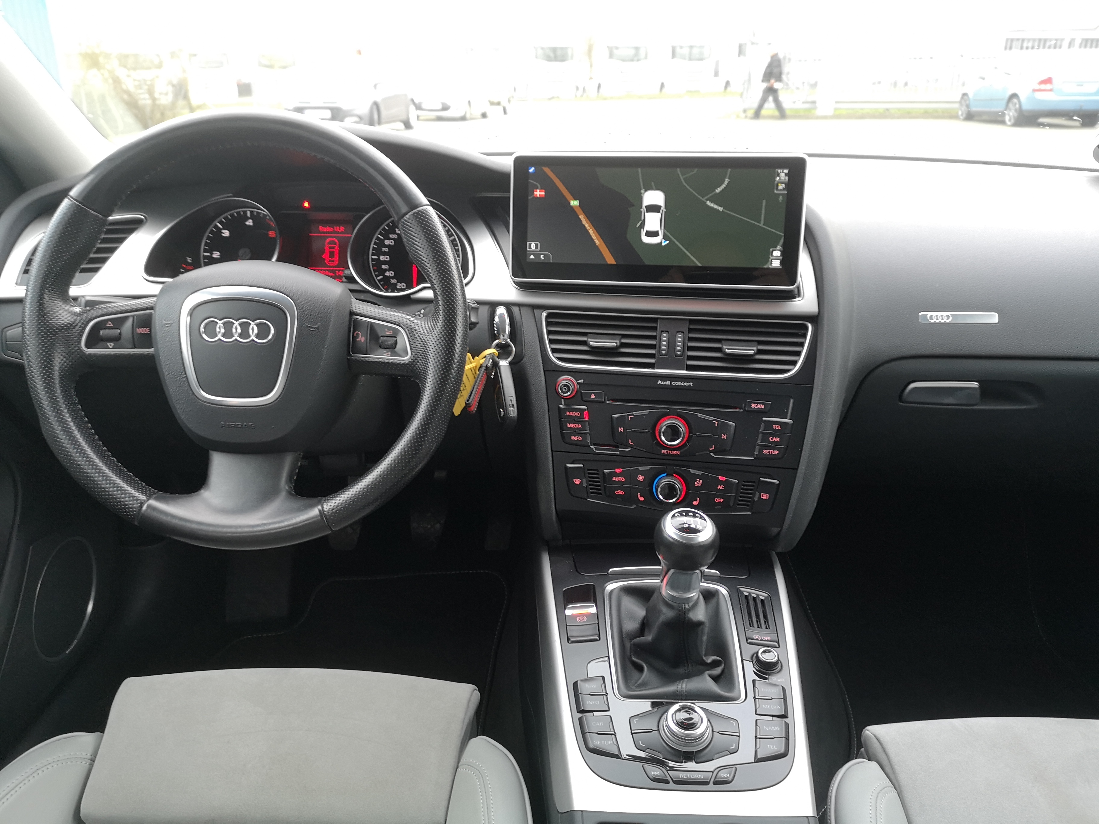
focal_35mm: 27
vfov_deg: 51.4
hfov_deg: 65.3
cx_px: 550
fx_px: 857
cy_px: 412
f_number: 1.8
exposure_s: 1/33.3
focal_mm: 3.95
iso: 160
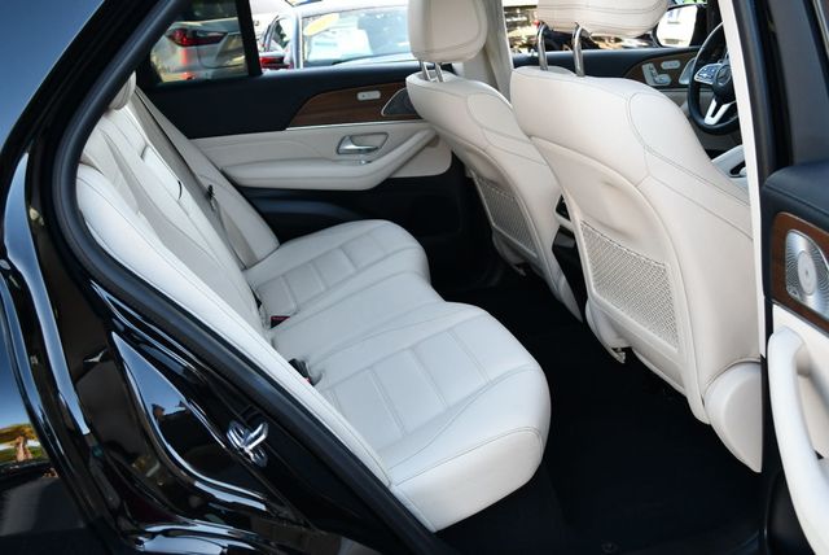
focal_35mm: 36
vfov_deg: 36.9
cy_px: 278
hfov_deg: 53.1
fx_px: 830
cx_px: 414
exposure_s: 1/250
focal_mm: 18
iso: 450
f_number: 3.5
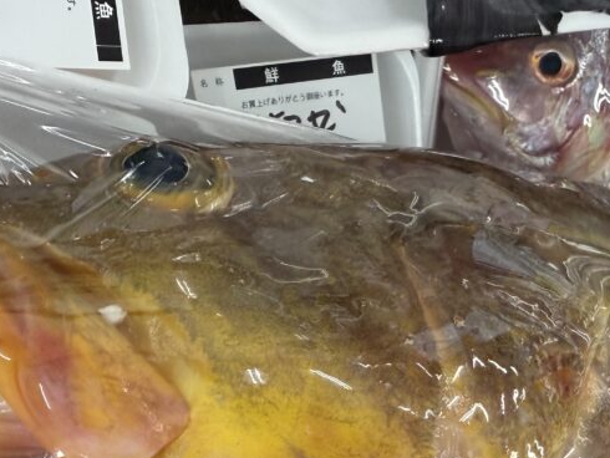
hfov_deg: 39.7
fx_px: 829
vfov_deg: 29.4
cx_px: 429
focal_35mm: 47
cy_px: 426
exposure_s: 1/120
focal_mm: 2.22
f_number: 2.2
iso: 250
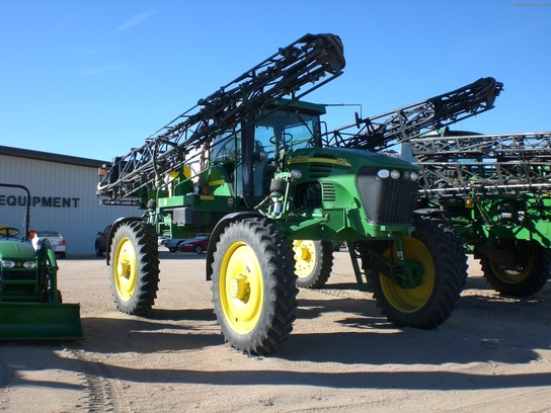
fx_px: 605
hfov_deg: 49.0
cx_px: 276
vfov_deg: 37.7
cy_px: 206
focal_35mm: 38
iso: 50
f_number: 4.4
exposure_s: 1/320
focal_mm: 6.3
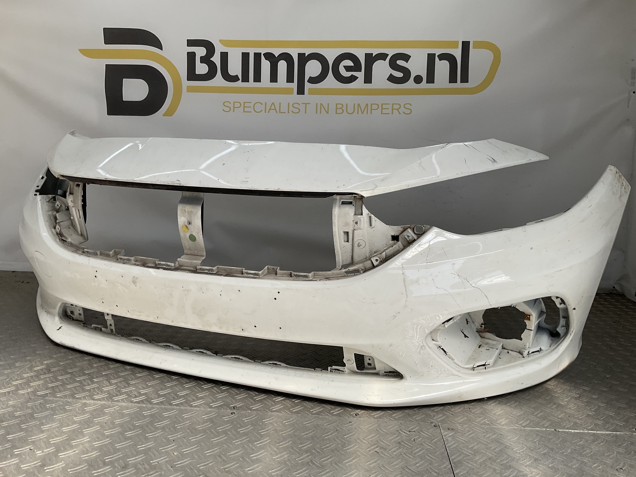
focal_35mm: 29
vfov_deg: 48.2
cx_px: 318
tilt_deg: -11.2
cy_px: 238
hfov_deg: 61.7
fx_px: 533
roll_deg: -3.1
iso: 16
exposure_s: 1/997
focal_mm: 3
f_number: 1.8
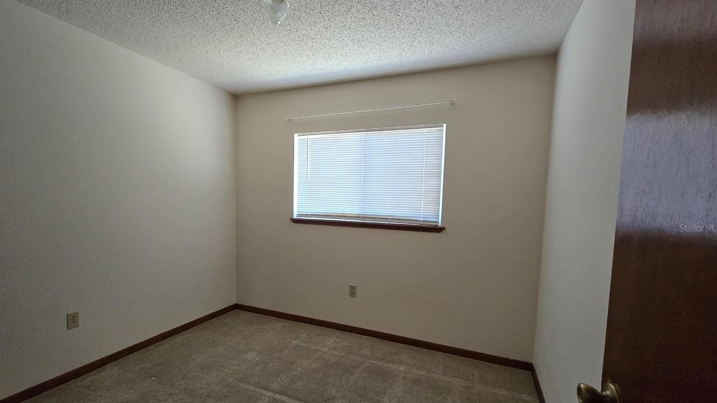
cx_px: 345
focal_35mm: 15
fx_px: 285
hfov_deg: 102.9
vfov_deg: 70.2
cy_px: 228
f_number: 2.2
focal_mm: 2.2
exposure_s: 1/60
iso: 400
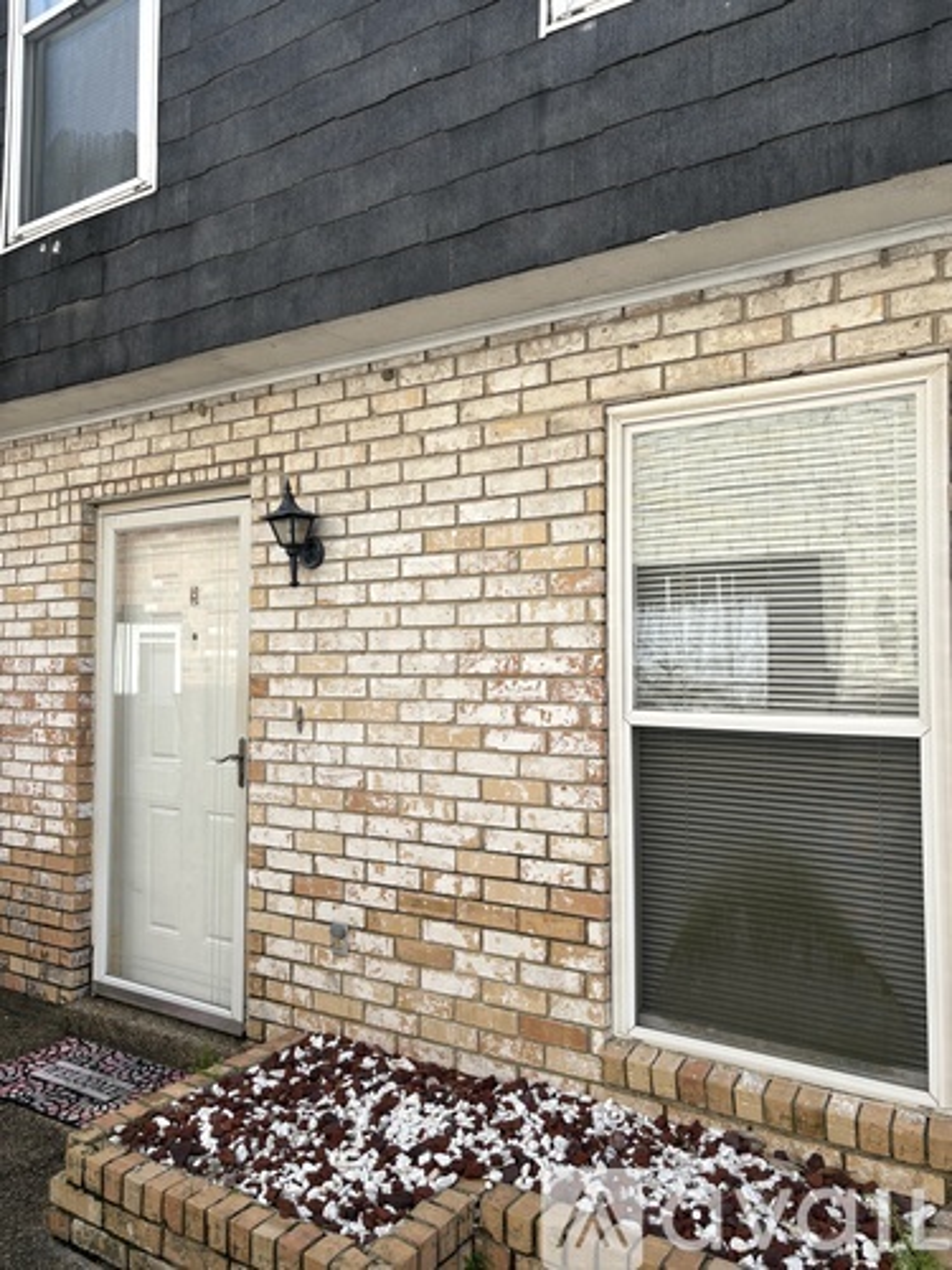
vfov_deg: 67.3
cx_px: 476
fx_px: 953
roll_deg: -0.5
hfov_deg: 53.1
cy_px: 635
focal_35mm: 26
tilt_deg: +2.7
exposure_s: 1/1081
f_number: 1.6
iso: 50
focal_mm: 5.96
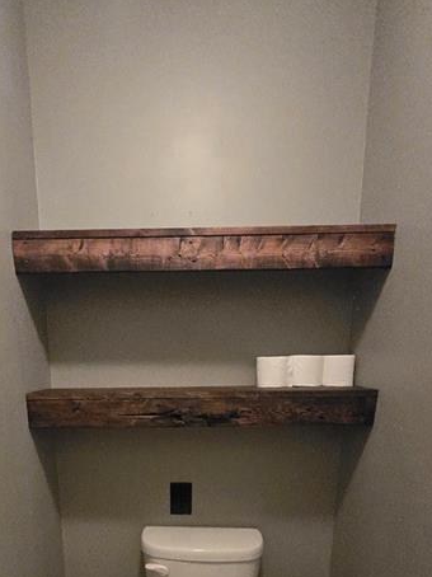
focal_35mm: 22
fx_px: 366
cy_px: 442
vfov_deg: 70.5
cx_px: 180
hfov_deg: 60.7
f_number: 2.2
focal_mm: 1.7
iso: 1600
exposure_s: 1/60
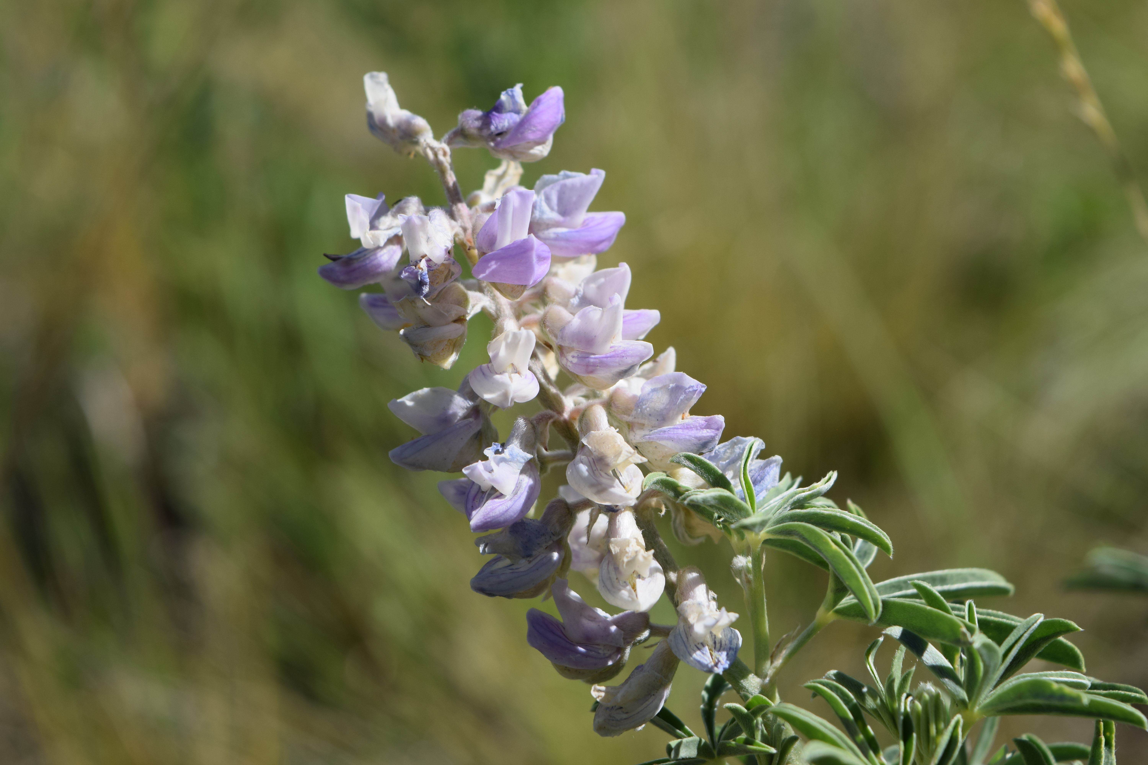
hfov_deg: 24.6
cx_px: 574
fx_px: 2631
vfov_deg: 16.6
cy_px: 382
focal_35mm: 82
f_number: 8
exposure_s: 1/640
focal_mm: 55
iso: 200
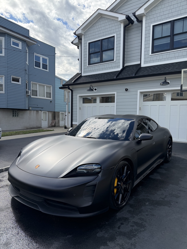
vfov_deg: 71.6
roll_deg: -0.7
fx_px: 173
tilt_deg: -4.2
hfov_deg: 56.8
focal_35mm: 24
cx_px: 94
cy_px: 124
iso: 125
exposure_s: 1/4167
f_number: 1.78
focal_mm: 6.76
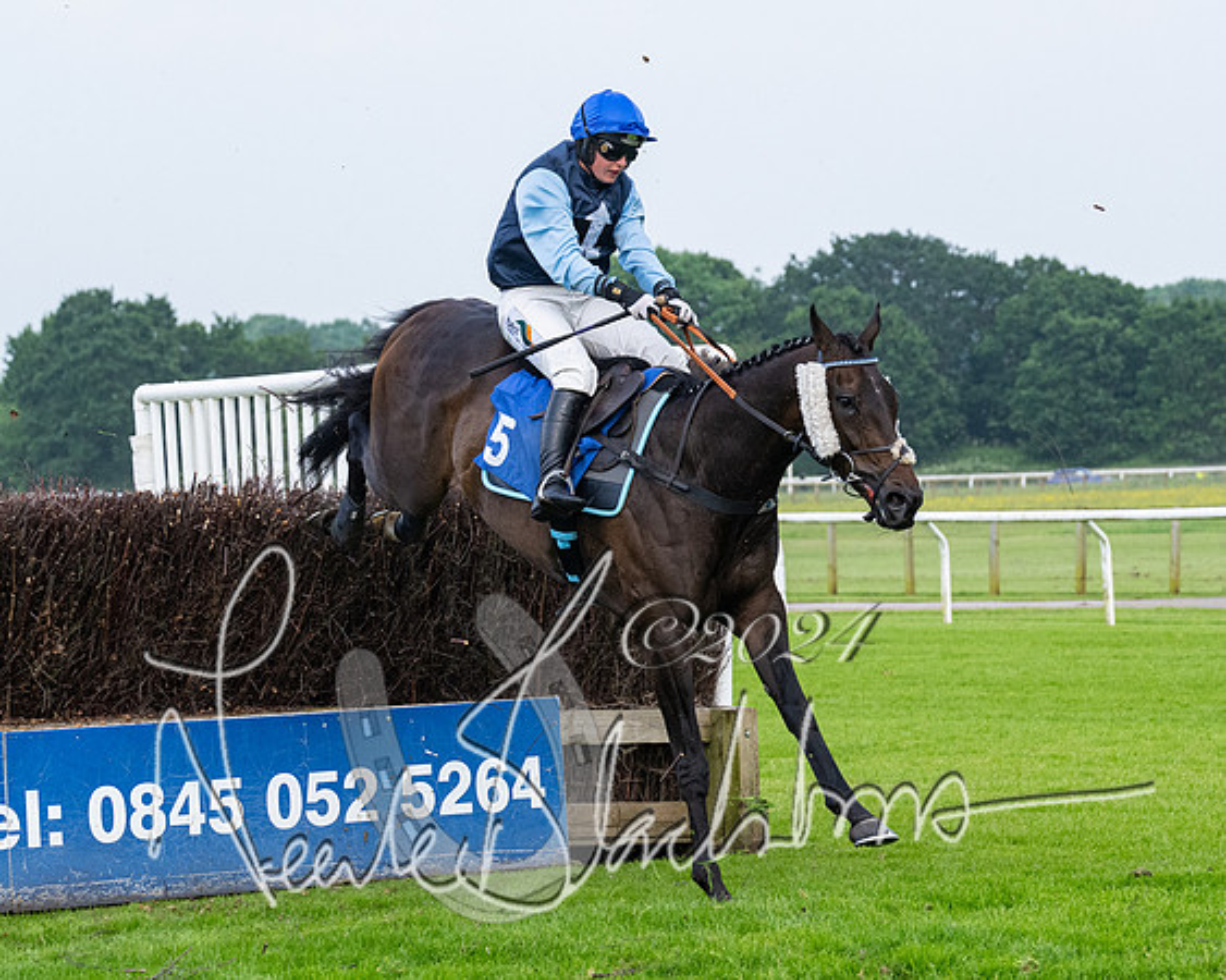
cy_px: 417
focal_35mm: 138
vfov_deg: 11.2
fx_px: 4993
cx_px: 737
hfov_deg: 14.0
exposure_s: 1/1600
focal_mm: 70
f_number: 4
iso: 800
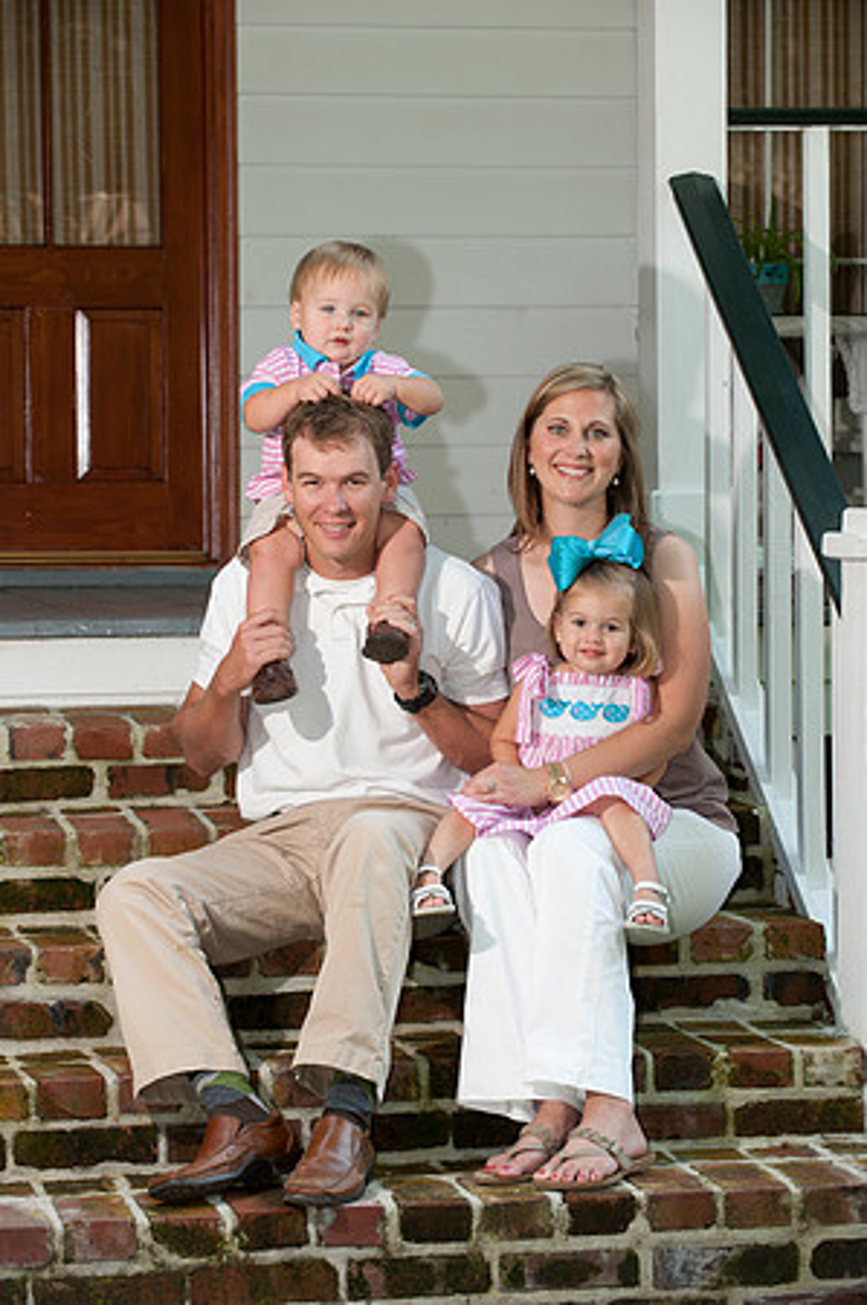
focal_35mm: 116
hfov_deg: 11.8
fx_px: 4200
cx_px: 434
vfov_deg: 17.7
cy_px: 652
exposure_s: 1/100
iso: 250
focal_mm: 116
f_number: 5
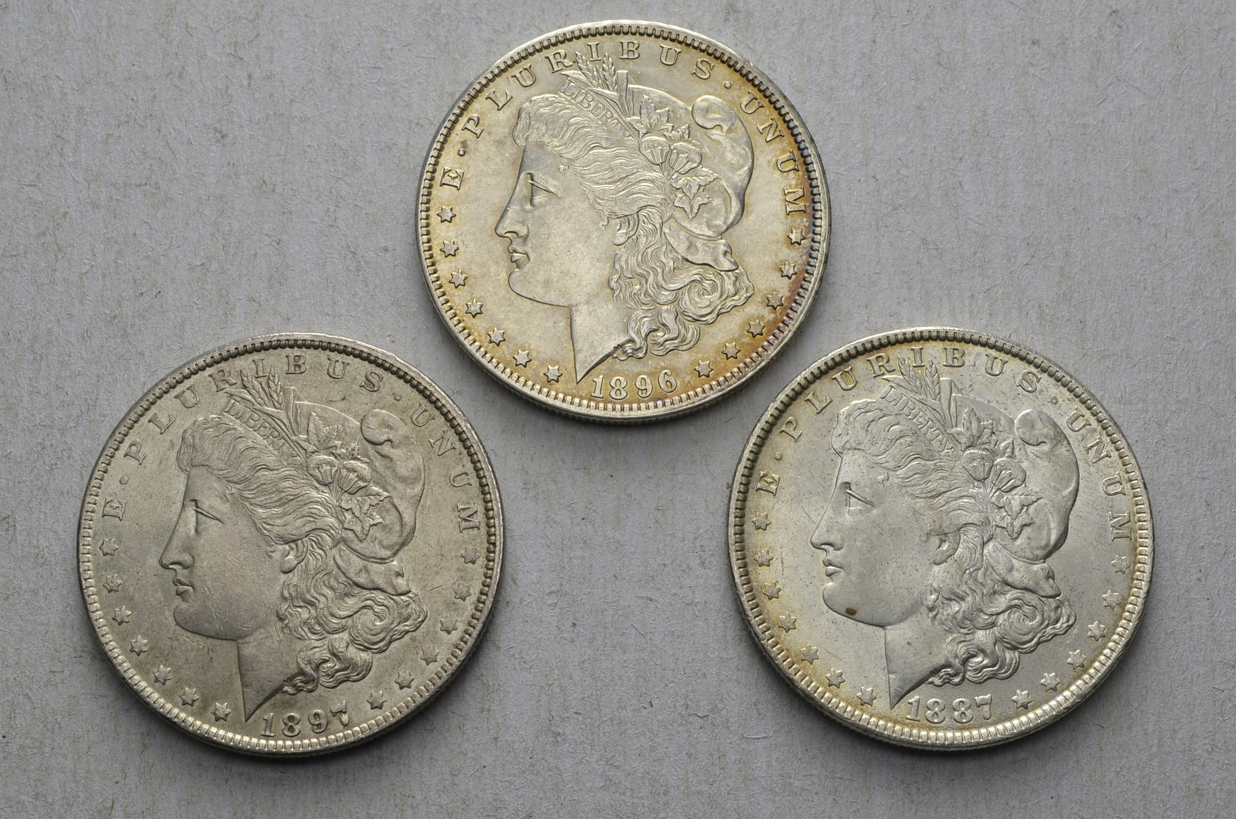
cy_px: 410
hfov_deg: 33.5
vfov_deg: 22.5
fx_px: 2056
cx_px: 618
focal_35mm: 60
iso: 400
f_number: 14
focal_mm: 40
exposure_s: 1/250
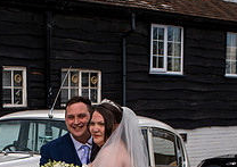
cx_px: 70
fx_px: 684
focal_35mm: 102
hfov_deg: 19.6
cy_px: 227
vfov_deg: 13.4
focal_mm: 35
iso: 100
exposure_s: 1/800
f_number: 6.3
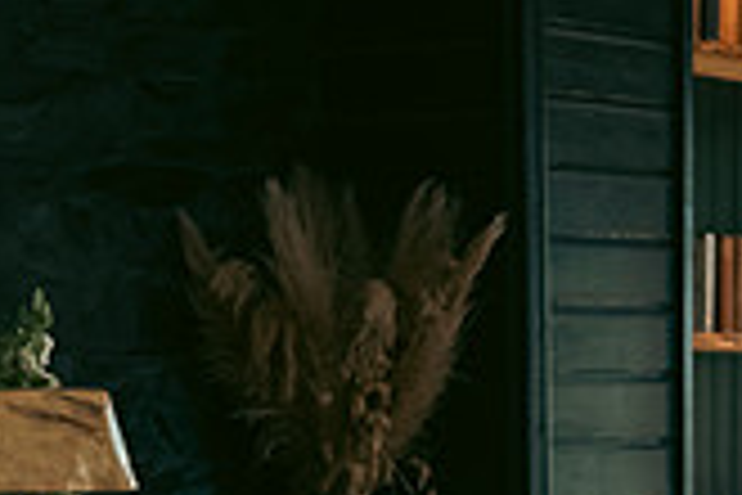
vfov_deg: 8.6
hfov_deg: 13.2
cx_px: 639
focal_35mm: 155
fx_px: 3194
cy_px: 821
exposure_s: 1/160
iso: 1000
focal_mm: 44
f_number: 3.5
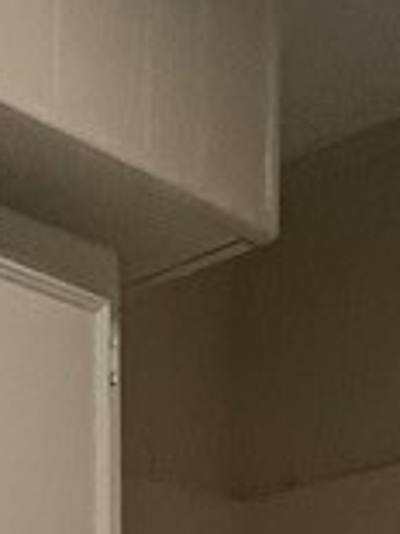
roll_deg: +4.4
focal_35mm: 86
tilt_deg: -4.9
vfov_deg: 17.0
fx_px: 1327
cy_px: 1061
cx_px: -707
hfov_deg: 11.8
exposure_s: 1/120
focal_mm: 1.57
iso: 64
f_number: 1.8
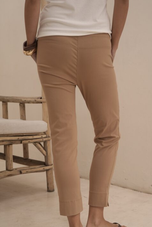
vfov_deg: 31.8
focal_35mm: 63
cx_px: 91
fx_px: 399
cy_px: 131
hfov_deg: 21.5
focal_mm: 50
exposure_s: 1/125
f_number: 5.6
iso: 125
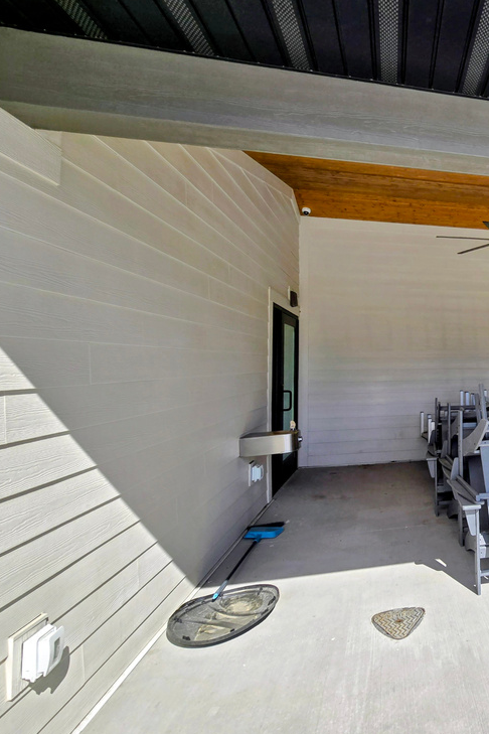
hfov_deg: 50.6
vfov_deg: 86.9
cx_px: 500
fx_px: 387
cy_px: 361
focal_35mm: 19
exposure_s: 1/1529
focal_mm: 2.2
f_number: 2.2
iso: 50
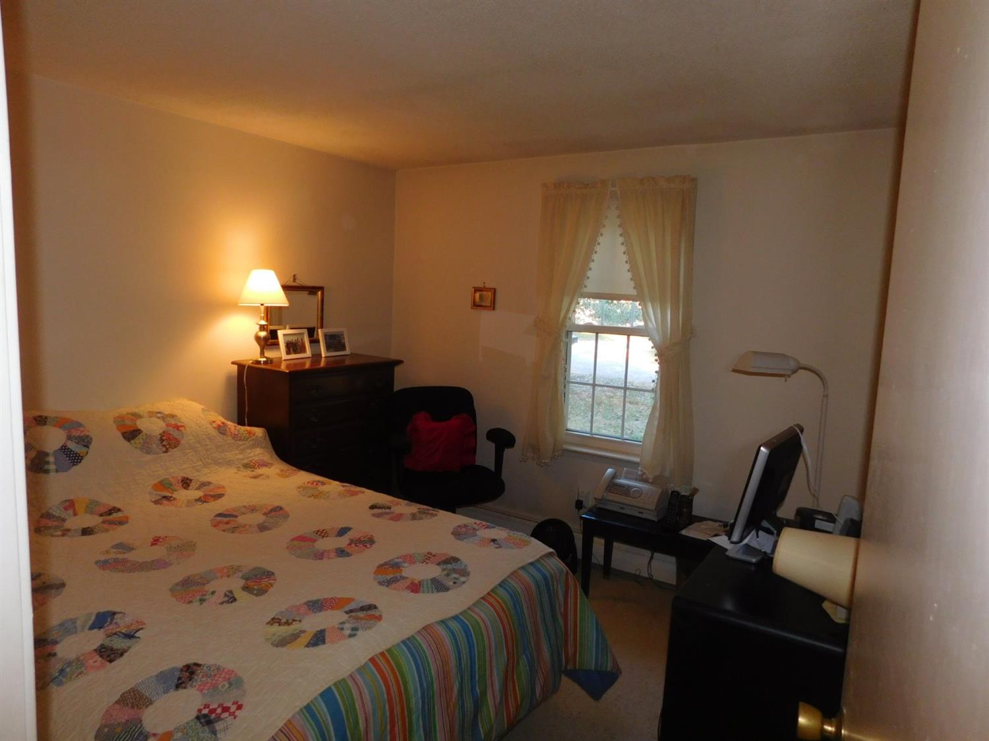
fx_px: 657
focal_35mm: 23
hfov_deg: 73.9
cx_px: 494
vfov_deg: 58.9
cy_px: 370
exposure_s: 1/30
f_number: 3
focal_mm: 4
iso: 200
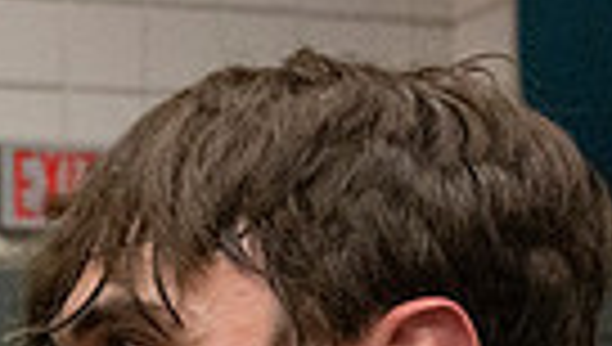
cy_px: 609
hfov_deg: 17.3
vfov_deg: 10.7
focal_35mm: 107
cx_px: -387
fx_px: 1739
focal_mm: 24
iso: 10000
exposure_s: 1/500
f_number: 4
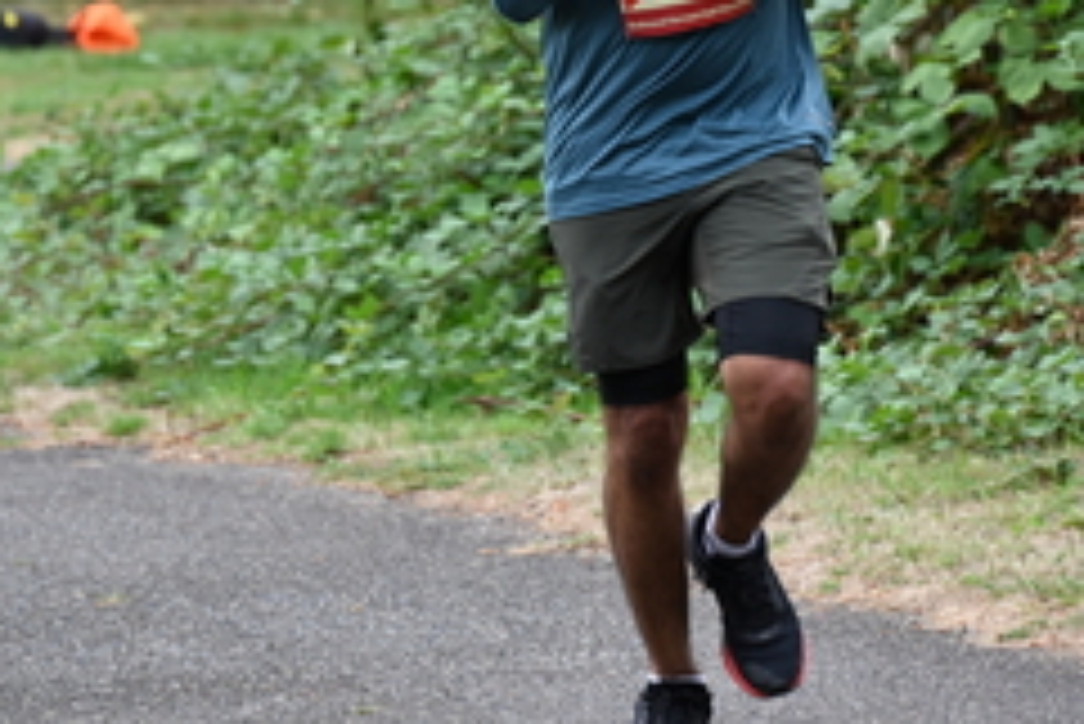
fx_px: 13738
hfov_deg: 4.5
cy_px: -88
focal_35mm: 456
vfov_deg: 3.0
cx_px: 648
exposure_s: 1/320
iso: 400
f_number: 6.3
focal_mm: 200
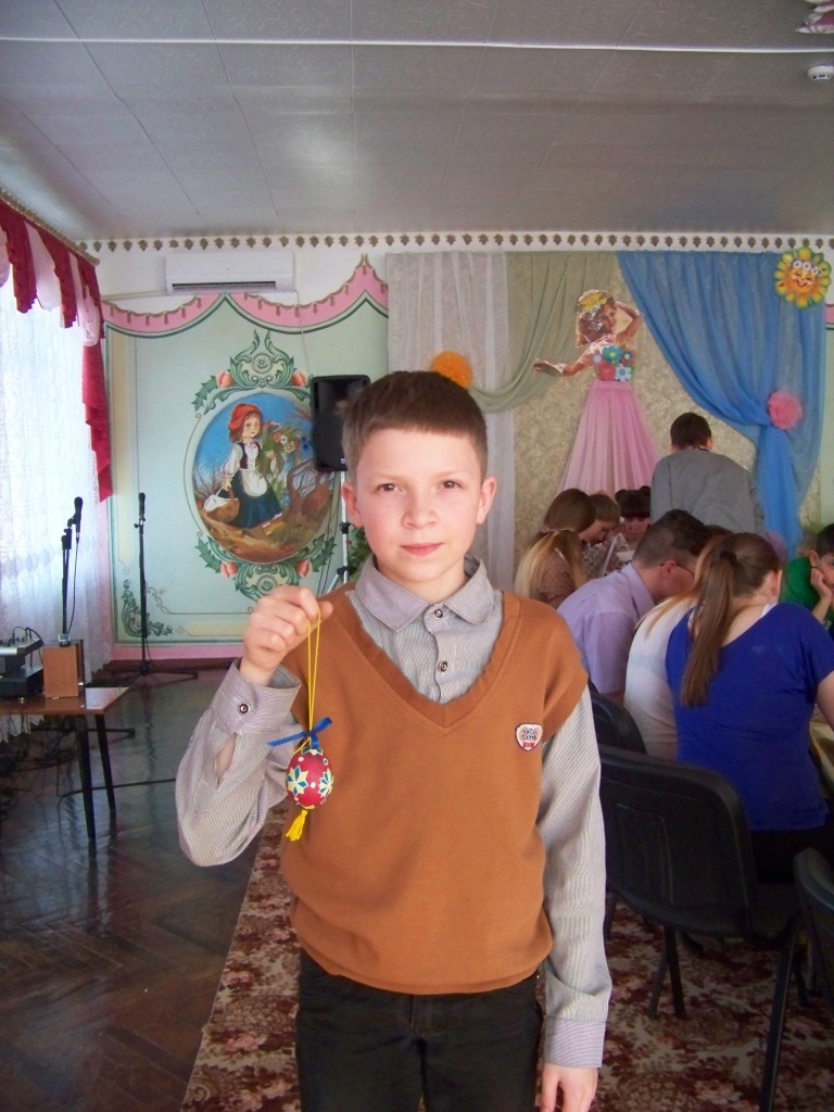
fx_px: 1156
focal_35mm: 36
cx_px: 417
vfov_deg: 51.4
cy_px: 556
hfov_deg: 39.7
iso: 400
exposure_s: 1/250
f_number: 2.8
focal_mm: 5.85
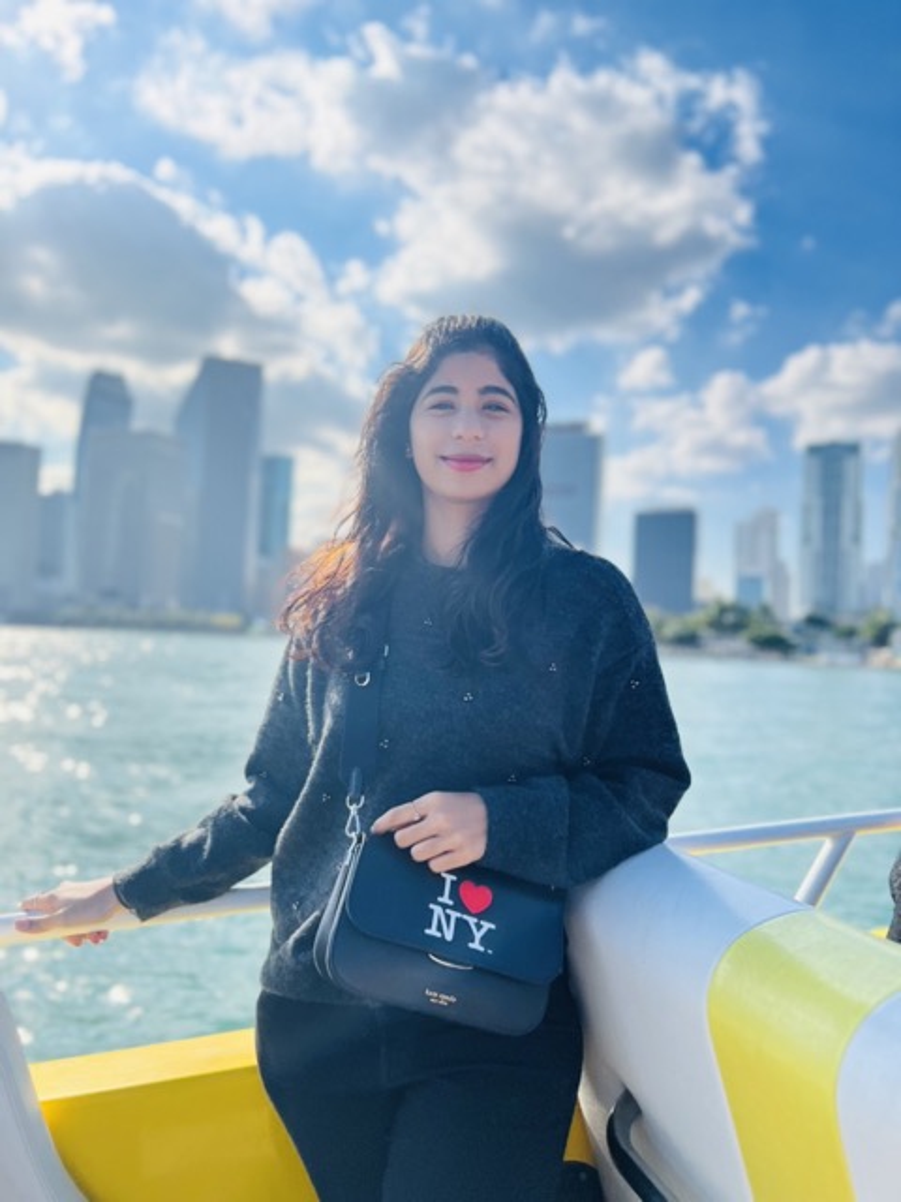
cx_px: 450
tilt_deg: +1.9
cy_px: 601
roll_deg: -2.2
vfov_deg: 67.3
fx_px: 902
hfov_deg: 53.1
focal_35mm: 26
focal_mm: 5.7
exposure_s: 1/5319
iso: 50
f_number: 1.5
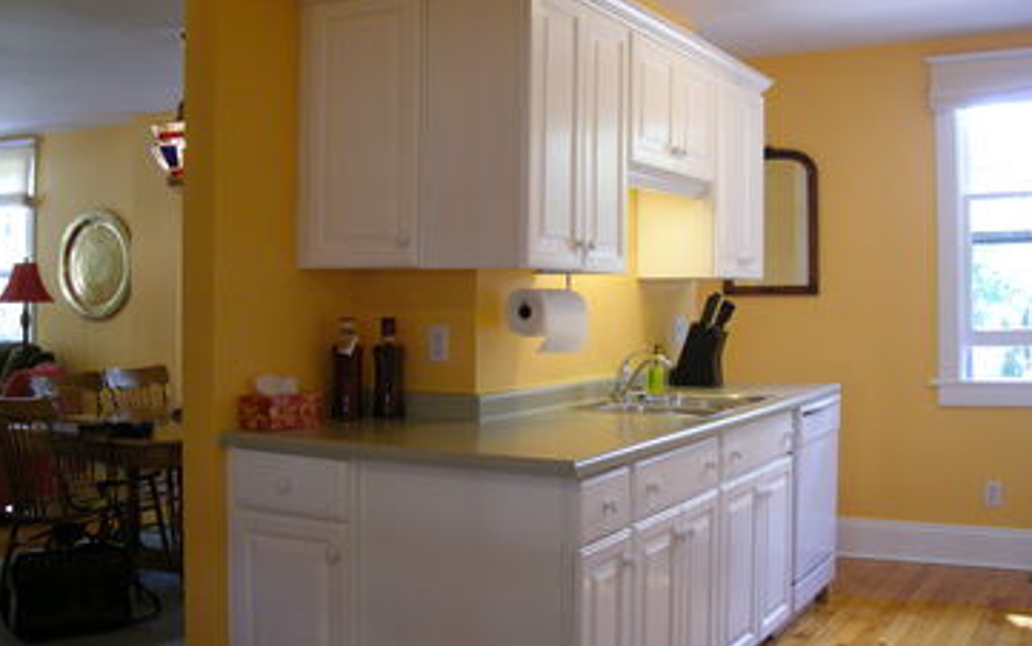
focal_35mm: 40
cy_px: 274
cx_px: 509
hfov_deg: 49.3
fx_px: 1126
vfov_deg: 32.0
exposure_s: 1/60
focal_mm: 7.9
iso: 362
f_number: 2.8
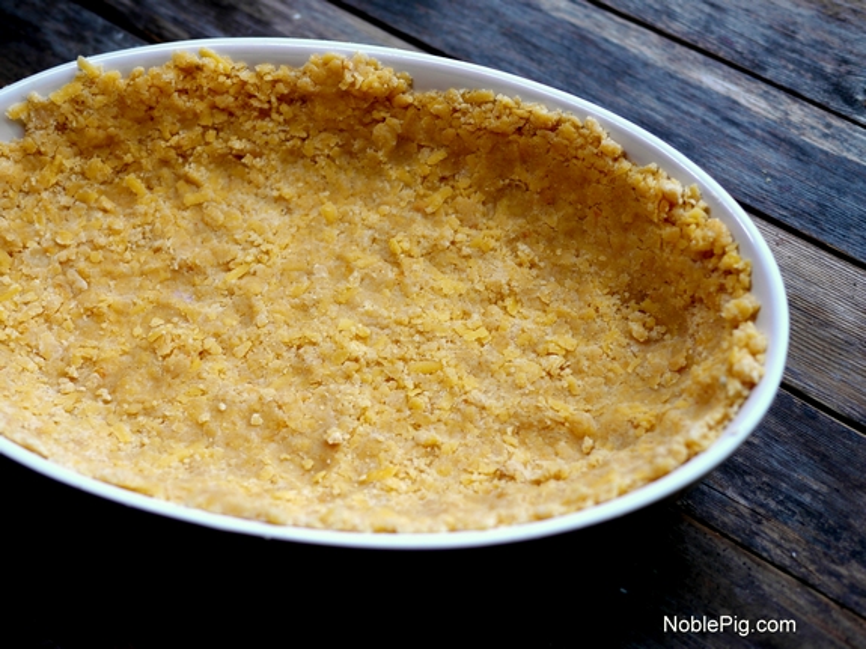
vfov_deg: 29.1
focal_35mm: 50
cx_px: 433
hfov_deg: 38.2
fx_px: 1251
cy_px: 324
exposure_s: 1/250
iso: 100
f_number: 2.2
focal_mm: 25
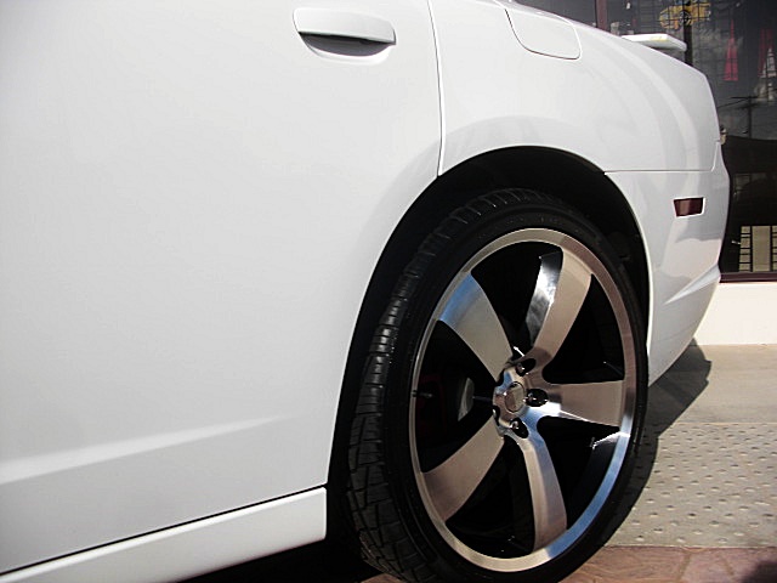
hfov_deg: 51.4
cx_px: 388
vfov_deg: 39.7
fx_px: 808
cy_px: 292
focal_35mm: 36
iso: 50
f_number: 7.9
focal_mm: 6.3
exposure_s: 1/160
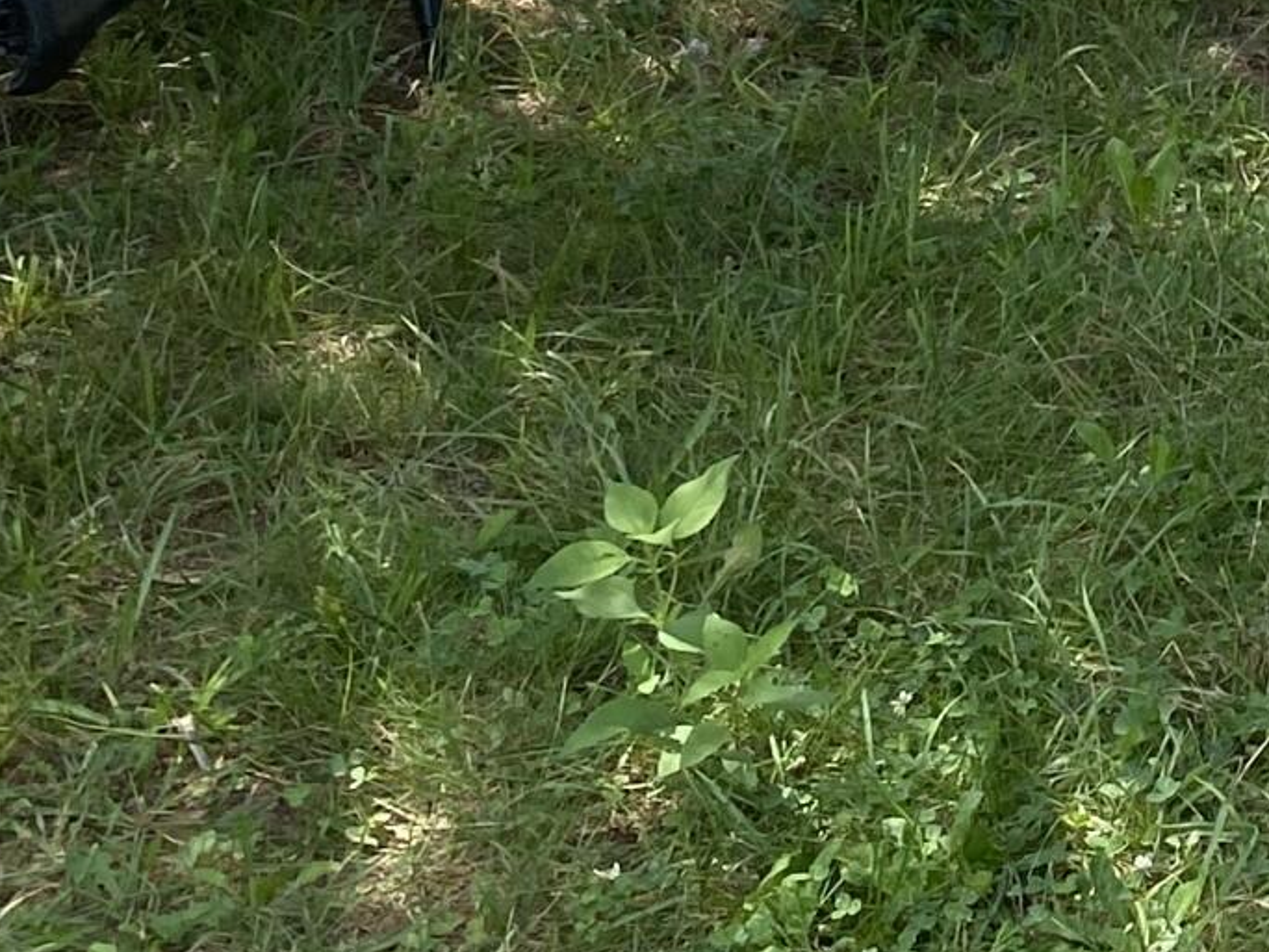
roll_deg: -1.9
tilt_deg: -1.8
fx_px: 4179
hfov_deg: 15.1
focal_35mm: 114
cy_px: -781
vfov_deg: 11.9
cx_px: 2249
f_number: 1.8
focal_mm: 4.25
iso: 32
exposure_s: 1/613
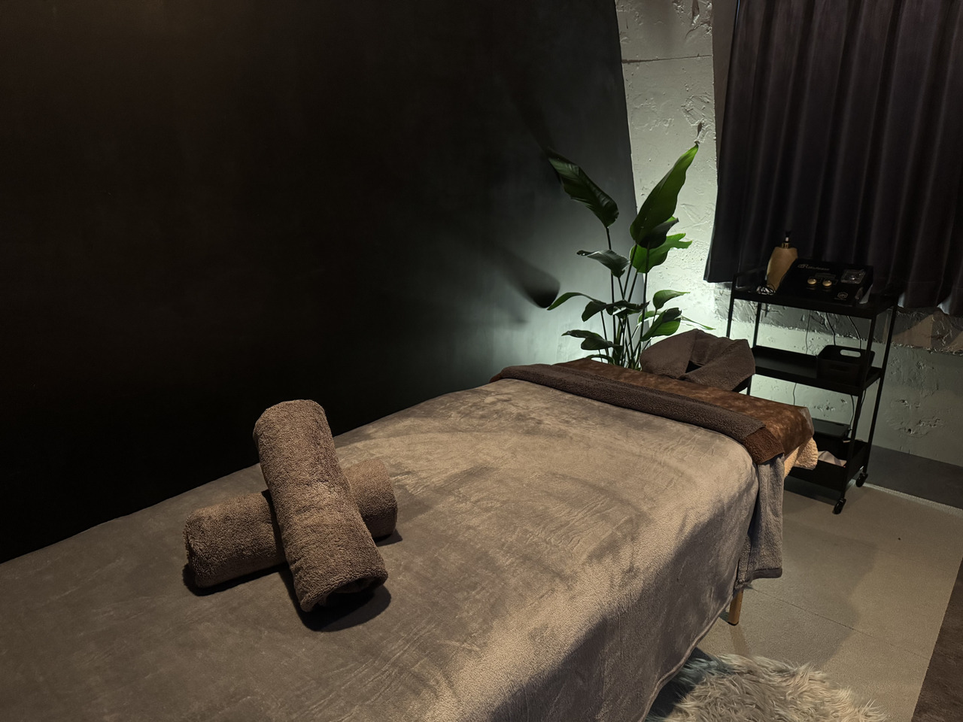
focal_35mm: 24
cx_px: 482
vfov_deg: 56.8
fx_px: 668
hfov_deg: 71.6
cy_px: 361
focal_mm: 6.76
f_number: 1.78
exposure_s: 1/25
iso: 800
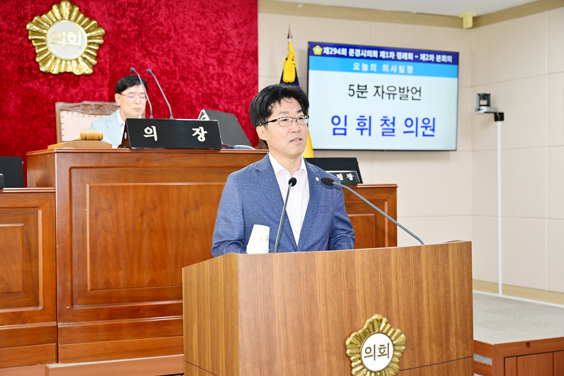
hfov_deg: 35.6
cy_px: 188
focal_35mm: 56
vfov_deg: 24.2
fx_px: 877
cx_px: 282
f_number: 4
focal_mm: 56
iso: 1250
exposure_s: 1/160
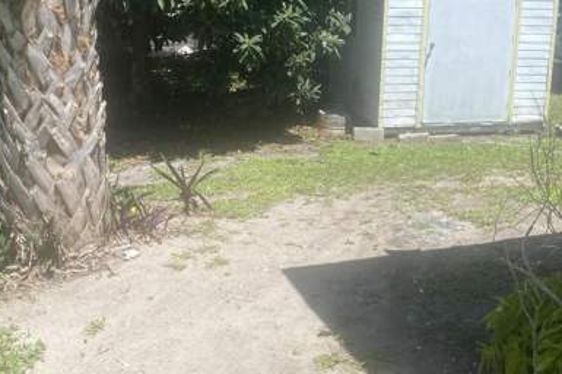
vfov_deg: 29.7
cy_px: 140
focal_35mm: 45
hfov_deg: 43.6
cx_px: 285
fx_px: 702
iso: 32
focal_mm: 4.25
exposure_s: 1/2222
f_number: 1.8
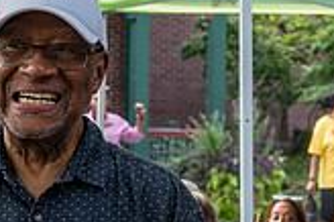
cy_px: 139
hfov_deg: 14.1
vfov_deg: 9.4
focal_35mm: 145
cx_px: 233
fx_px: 1344
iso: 640
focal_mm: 35
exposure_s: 1/500
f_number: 4
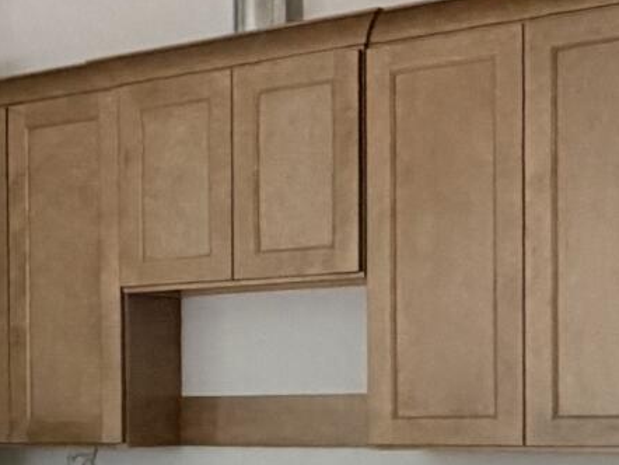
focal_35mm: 95
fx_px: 1700
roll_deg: +0.5
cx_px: -120
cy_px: 441
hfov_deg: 19.5
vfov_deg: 15.4
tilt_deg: -2.2
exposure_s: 1/74
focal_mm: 2.22
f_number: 2.2
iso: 320
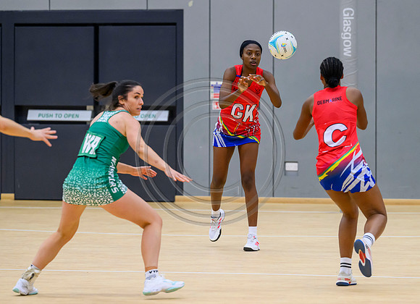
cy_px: 146
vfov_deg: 5.6
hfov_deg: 7.7
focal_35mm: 259
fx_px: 3109
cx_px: 243
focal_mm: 200
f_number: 4
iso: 4000
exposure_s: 1/800
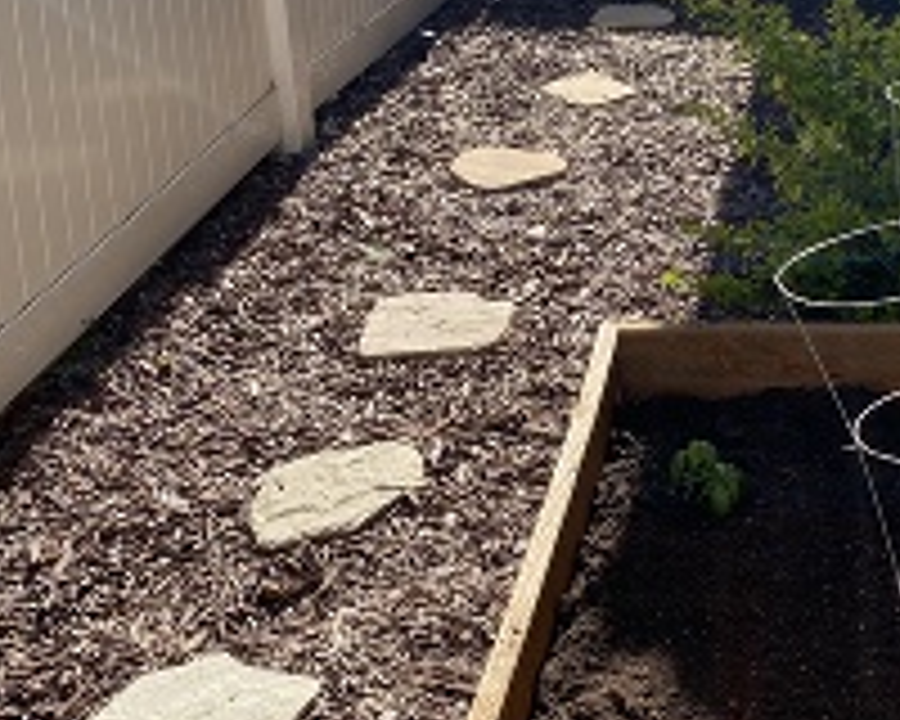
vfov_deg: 24.2
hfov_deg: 30.1
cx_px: 747
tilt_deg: -15.4
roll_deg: +1.3
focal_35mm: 61
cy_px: 50
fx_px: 1625
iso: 32
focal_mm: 4.25
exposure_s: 1/805
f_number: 1.8
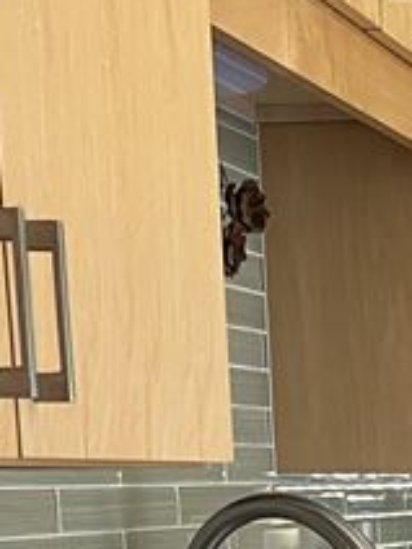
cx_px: 744
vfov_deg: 15.7
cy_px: 756
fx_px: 1873
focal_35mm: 118
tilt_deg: -10.6
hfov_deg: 11.6
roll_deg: +2.2
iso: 100
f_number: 1.6
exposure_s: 1/60
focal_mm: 5.1
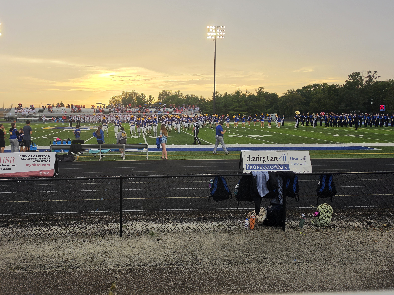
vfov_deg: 48.2
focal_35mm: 29
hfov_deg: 61.3
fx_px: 330
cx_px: 165
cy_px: 139
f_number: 1.4
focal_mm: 6.5
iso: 10
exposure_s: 1/120
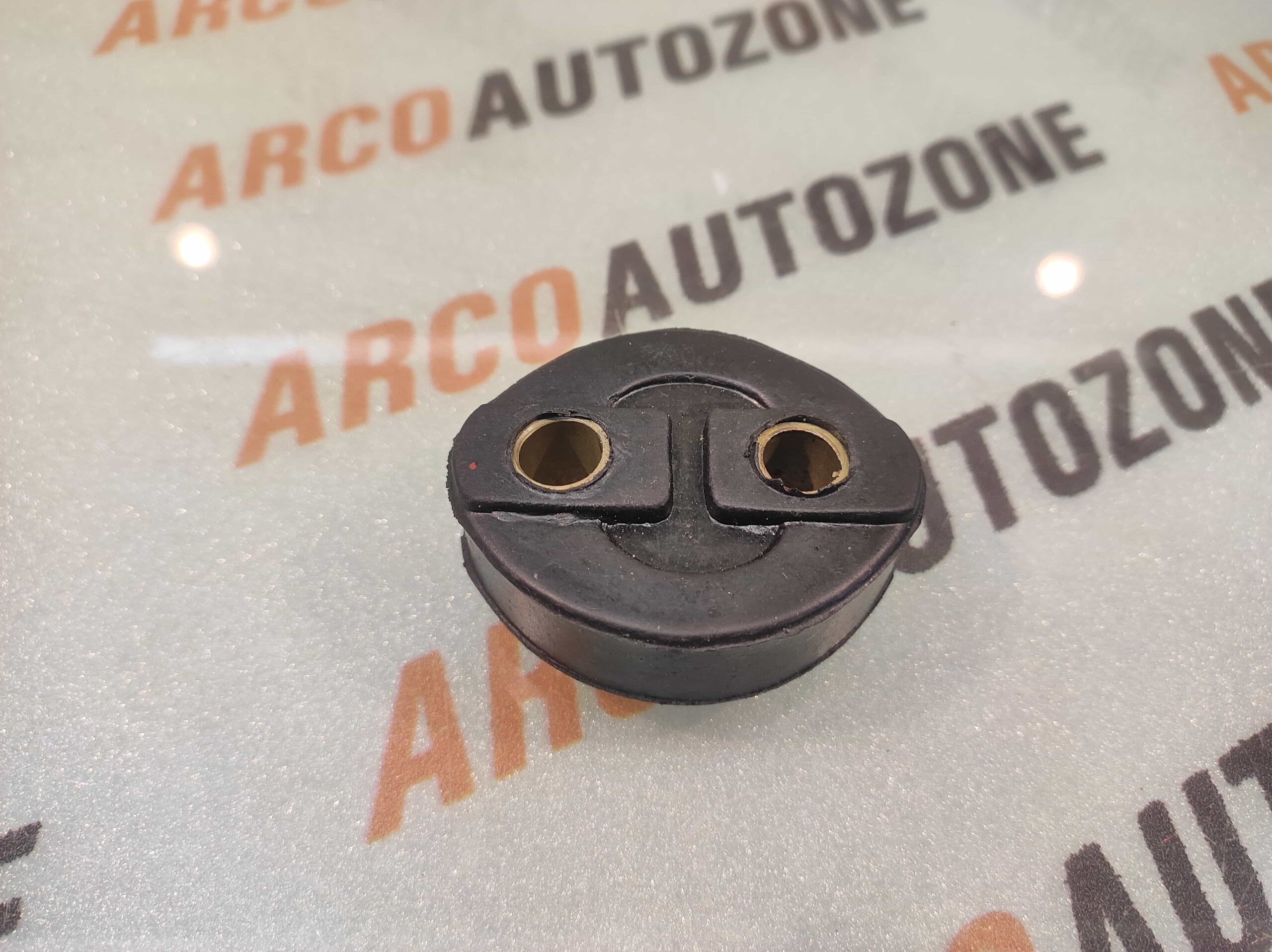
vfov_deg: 74.7
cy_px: 476
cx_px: 636
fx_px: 624
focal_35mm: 17
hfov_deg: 91.1
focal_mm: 4.74
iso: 184
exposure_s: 1/33
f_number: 1.79
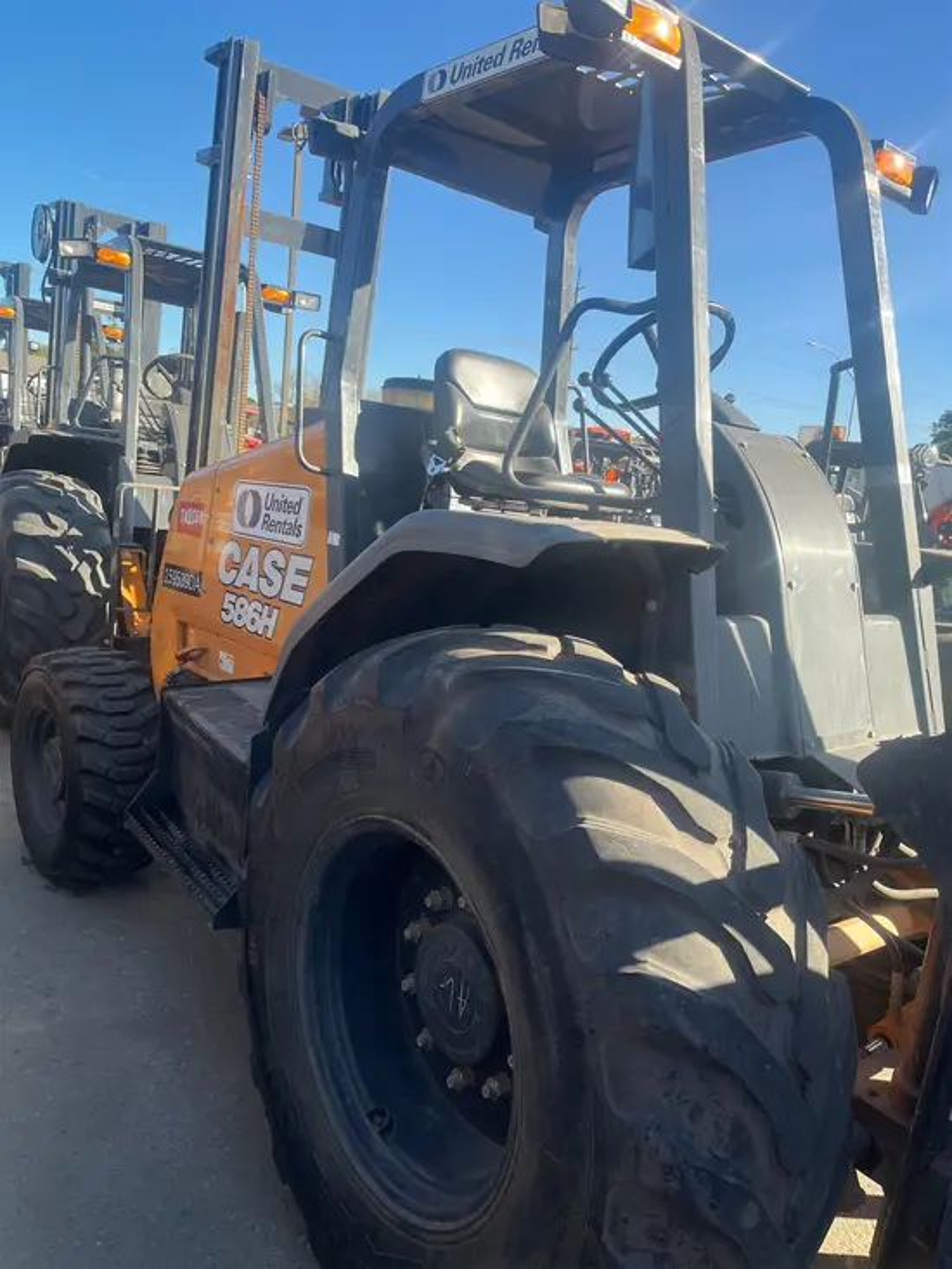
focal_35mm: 26
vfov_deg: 67.3
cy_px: 634
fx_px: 953
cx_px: 476
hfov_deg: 53.1
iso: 50
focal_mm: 5.1
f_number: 1.6
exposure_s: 1/983
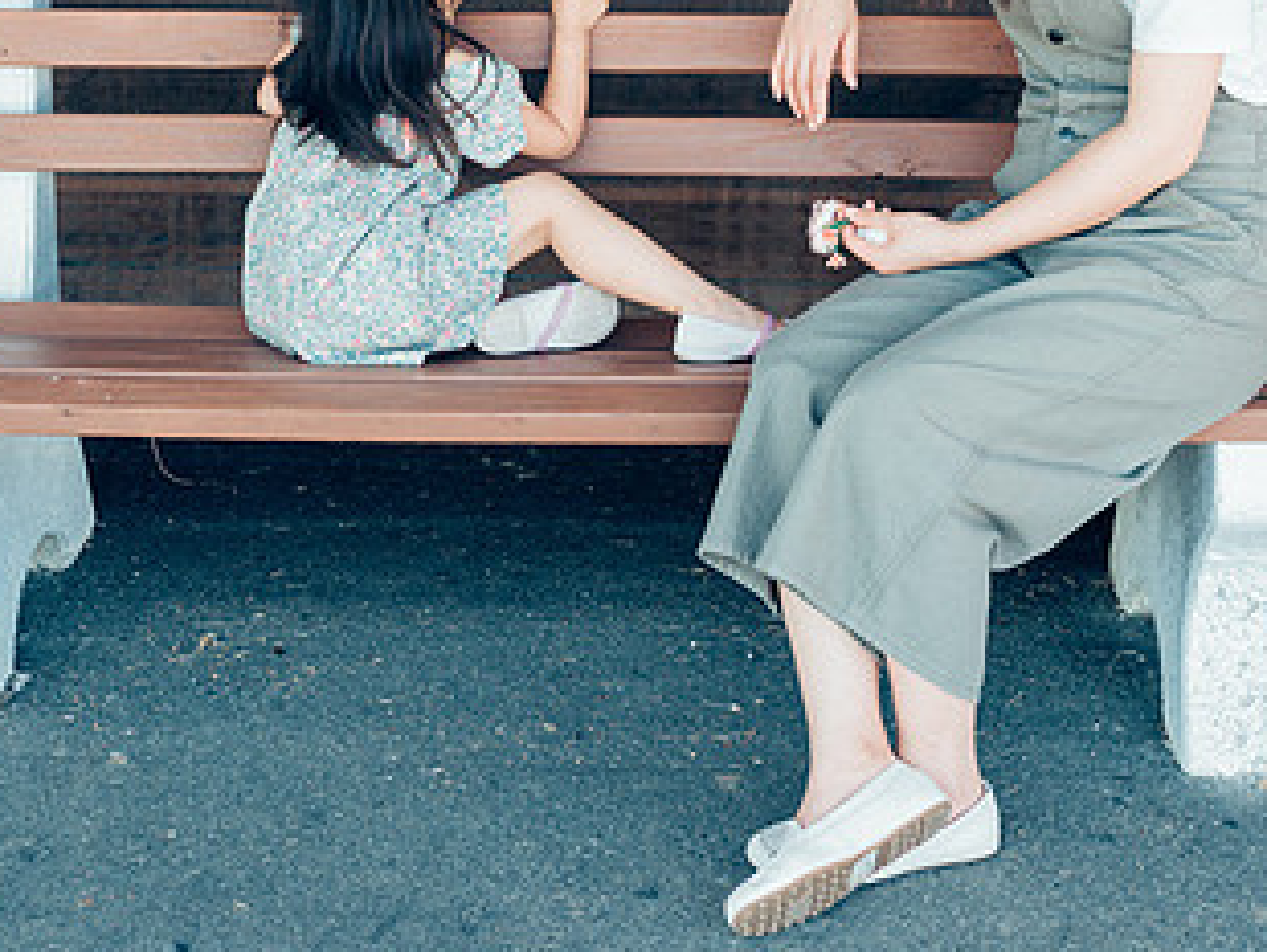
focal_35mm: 76
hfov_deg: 25.5
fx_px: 2784
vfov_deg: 19.3
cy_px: 308
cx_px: 448
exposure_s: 1/250
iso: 500
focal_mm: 35
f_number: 3.5
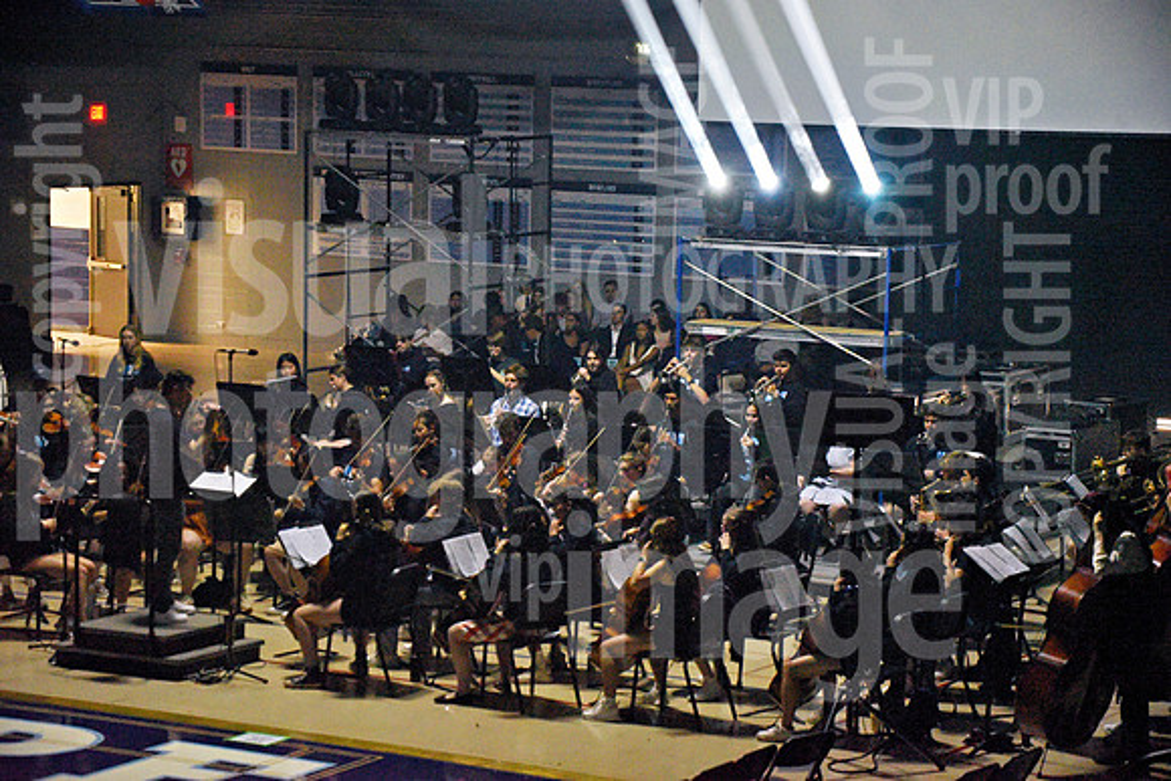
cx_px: 586
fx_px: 3091
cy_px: 390
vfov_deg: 14.4
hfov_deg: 21.5
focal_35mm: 95
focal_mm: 95
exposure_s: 1/250
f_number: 5
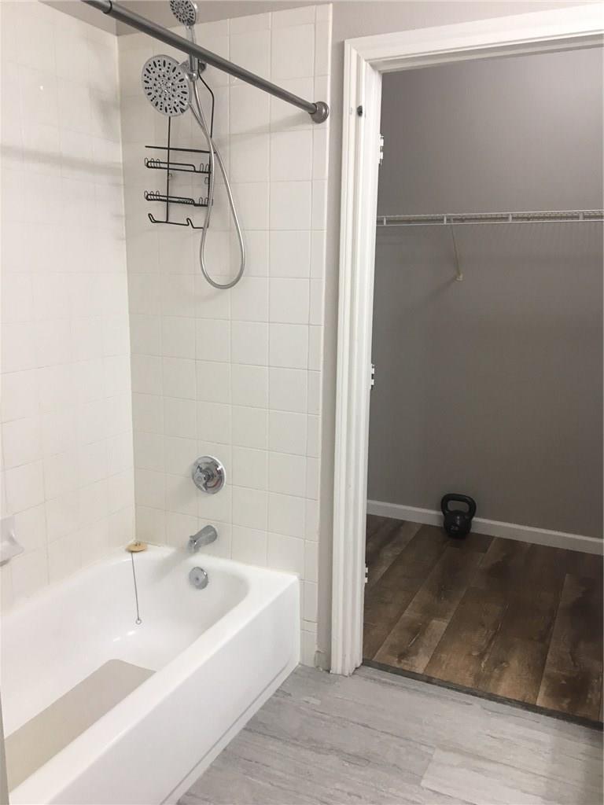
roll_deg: -0.6
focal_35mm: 29
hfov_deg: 48.2
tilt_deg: -11.4
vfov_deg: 61.7
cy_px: 402
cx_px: 302
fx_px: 675
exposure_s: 1/33
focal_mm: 4.15
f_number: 2.2
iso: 64
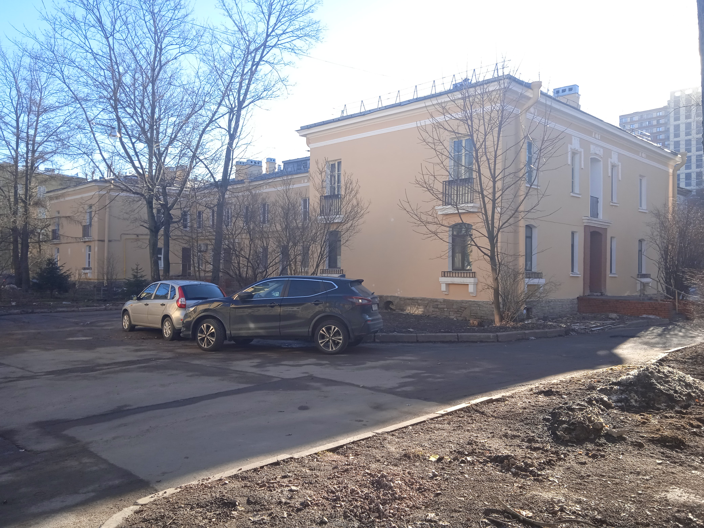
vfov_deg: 49.7
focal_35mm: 28
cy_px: 264
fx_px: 569
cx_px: 352
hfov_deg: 63.4
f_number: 2.2
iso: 112
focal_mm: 3.43
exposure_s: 1/224
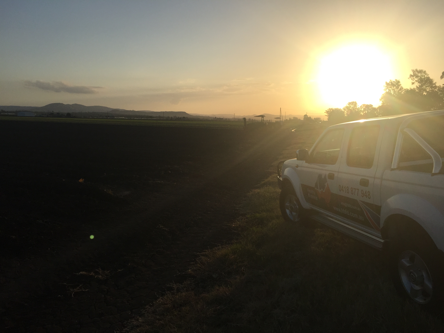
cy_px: 166
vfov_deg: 48.2
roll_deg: -3.1
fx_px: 372
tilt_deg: -5.9
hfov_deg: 61.7
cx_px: 222
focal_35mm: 29
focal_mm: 4.15
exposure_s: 1/4405
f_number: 2.2
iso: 32
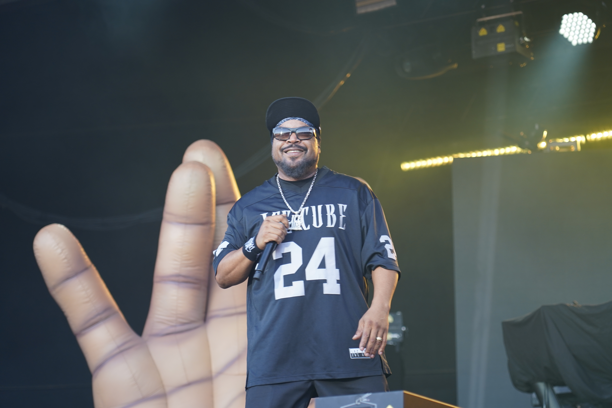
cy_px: 204
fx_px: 1785
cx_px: 306
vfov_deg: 13.0
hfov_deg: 19.5
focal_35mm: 105
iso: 400
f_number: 4
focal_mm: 105
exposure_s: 1/160
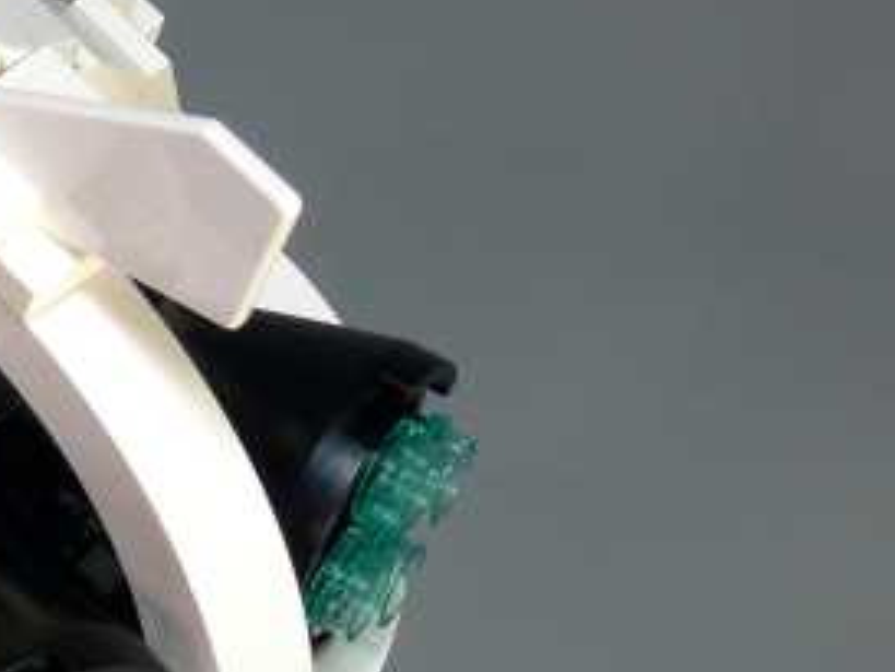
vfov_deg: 11.8
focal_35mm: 126
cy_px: 423
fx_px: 3259
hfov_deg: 14.9
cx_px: -308
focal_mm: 9.1
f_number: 7.1
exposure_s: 1/3.2
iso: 80
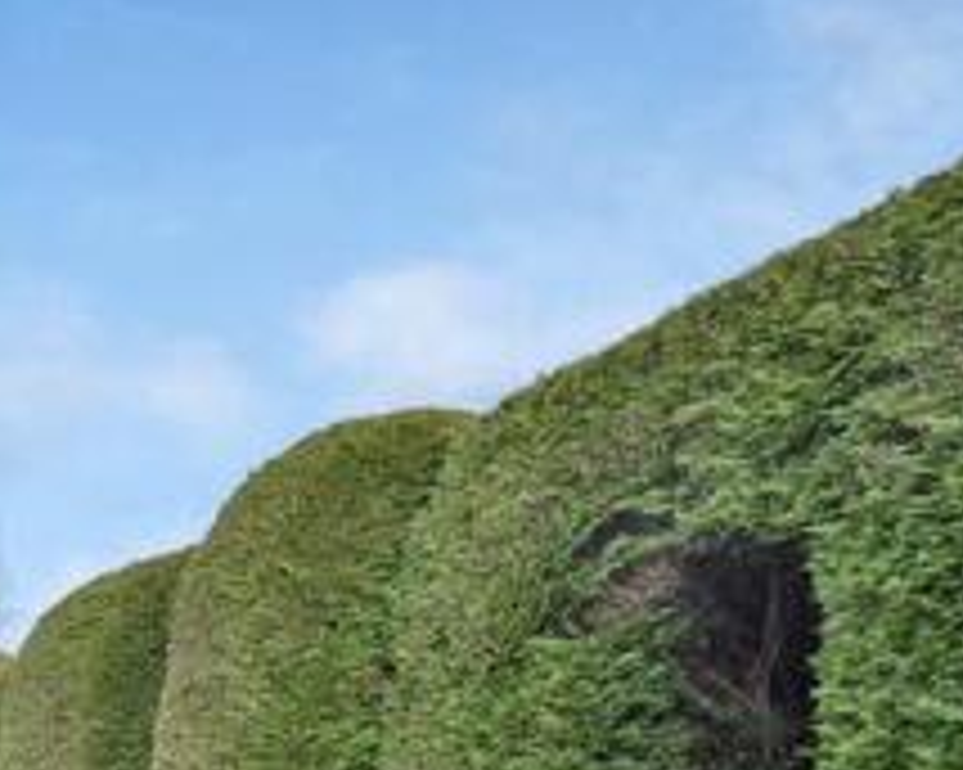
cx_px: -256
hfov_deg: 33.0
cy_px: 896
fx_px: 1225
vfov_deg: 30.3
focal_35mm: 43
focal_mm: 10
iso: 640
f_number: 7.1
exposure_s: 1/320
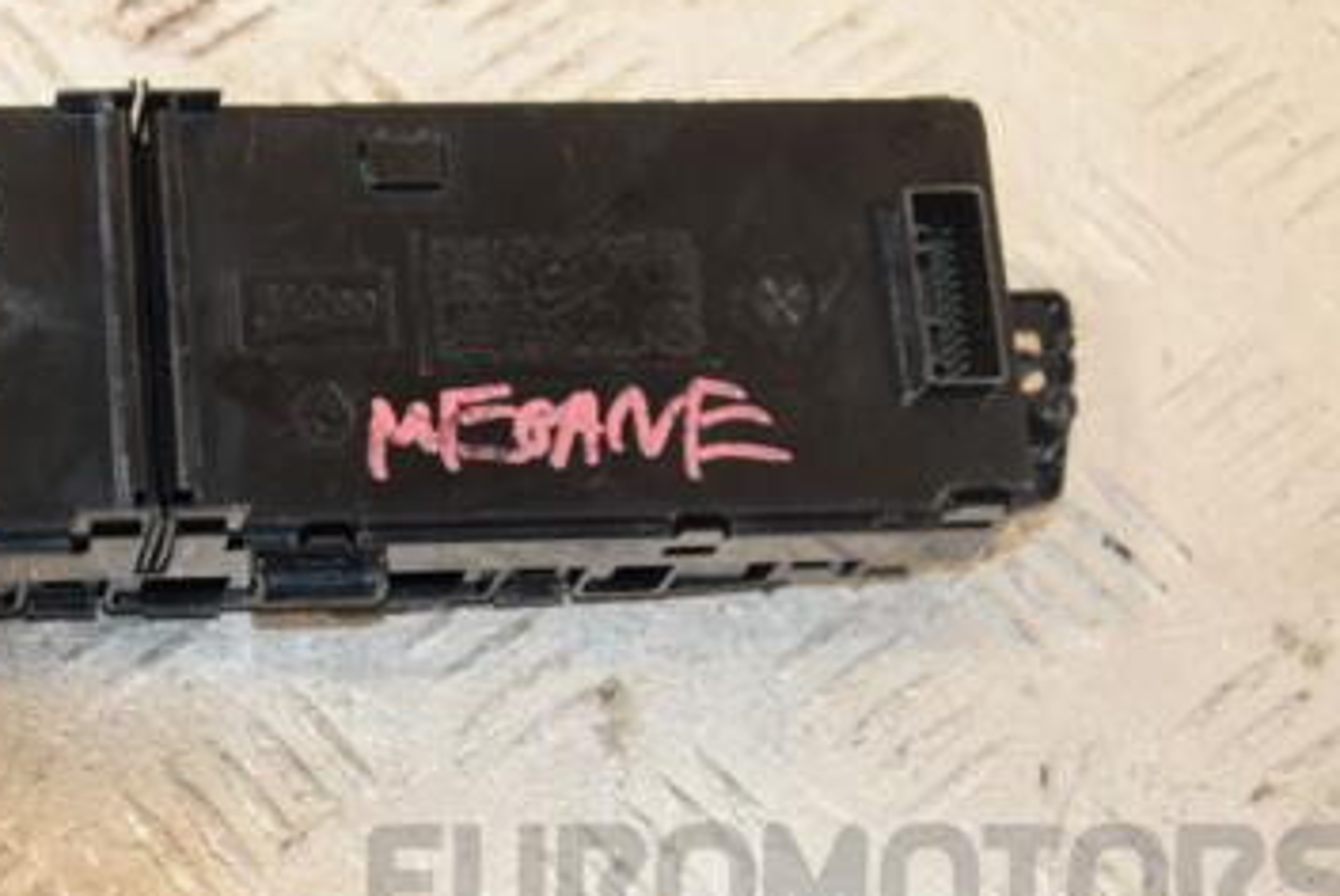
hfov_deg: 18.9
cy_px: 376
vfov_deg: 12.8
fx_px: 3986
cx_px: 296
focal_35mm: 107
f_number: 5.6
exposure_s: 1/200
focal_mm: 42
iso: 1600
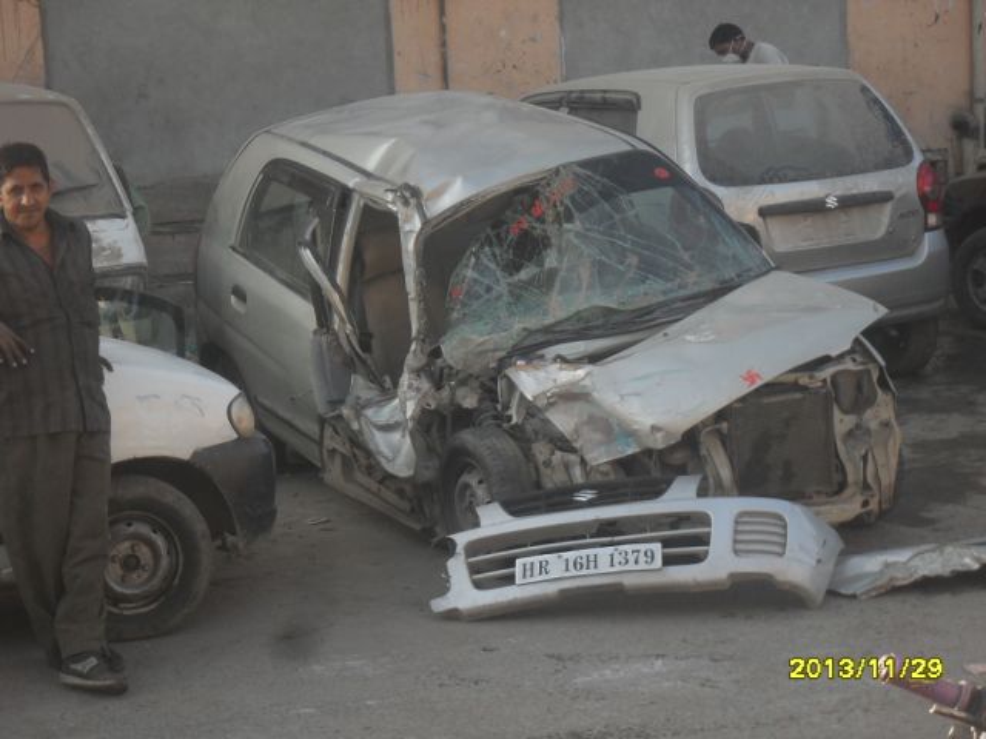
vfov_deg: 14.4
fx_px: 2934
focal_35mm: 103
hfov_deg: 19.1
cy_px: 370
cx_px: 493
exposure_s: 1/90
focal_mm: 17.1
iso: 80
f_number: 4.8
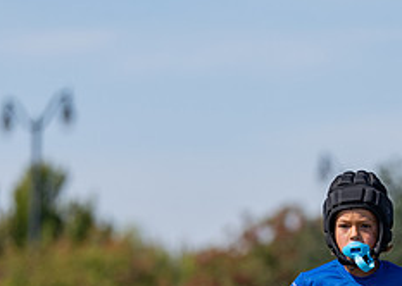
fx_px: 6114
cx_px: 394
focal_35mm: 536
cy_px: 373
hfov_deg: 3.8
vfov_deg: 2.7
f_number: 2.8
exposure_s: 1/1600
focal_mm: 145
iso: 100
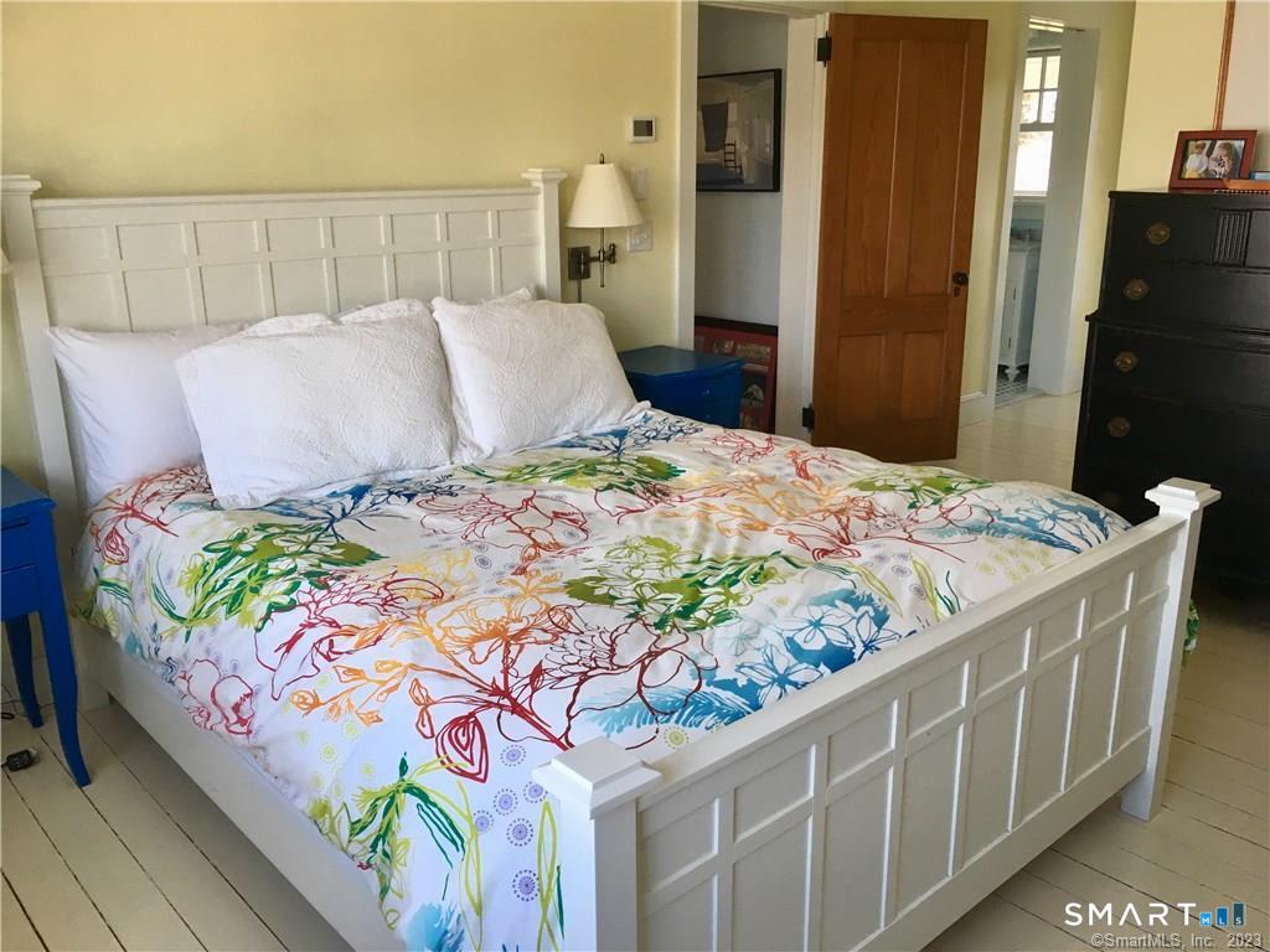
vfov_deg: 48.2
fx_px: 1064
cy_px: 476
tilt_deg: -15.3
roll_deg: +0.9
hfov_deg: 61.7
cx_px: 635
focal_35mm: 29
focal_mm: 4.15
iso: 25
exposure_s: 1/30
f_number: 2.2
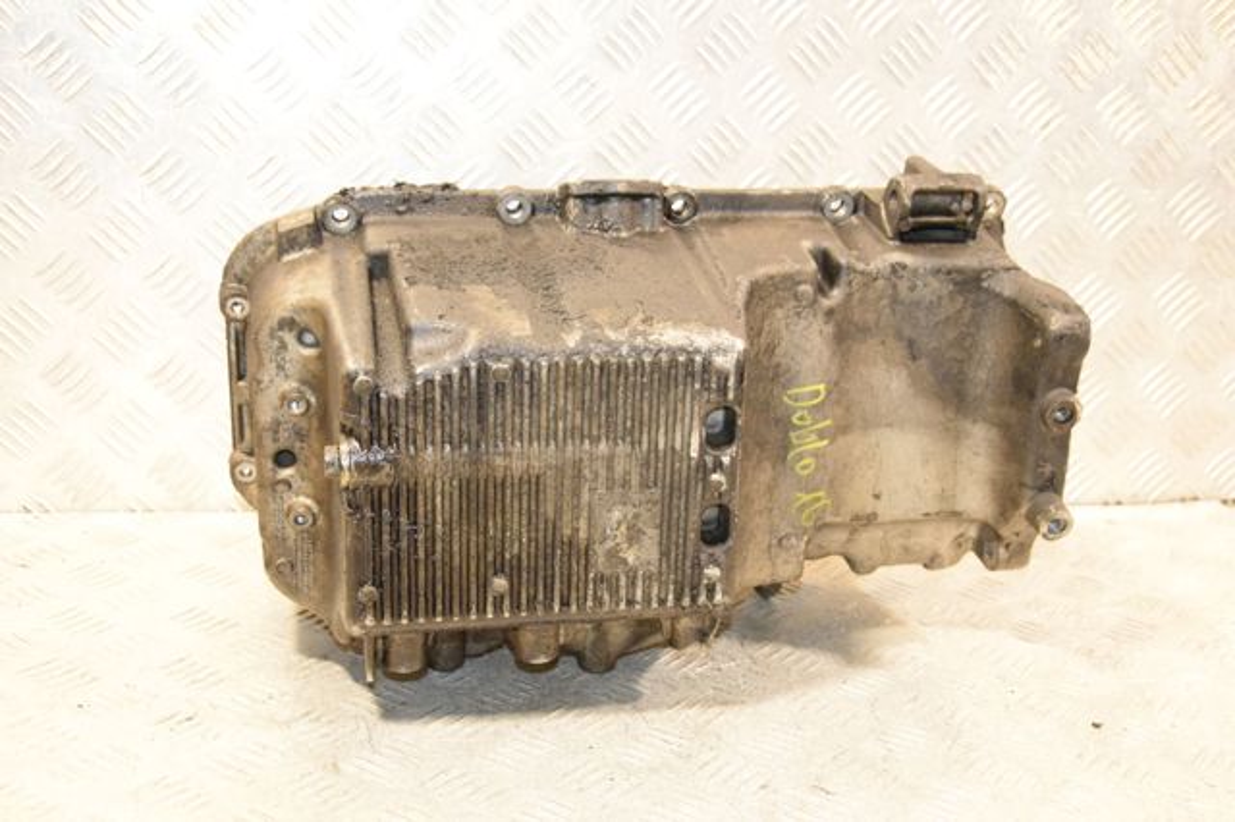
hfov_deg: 41.1
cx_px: 618
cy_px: 411
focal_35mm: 48
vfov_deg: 28.0
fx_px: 1646
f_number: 5.6
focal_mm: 32
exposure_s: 1/100
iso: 1600
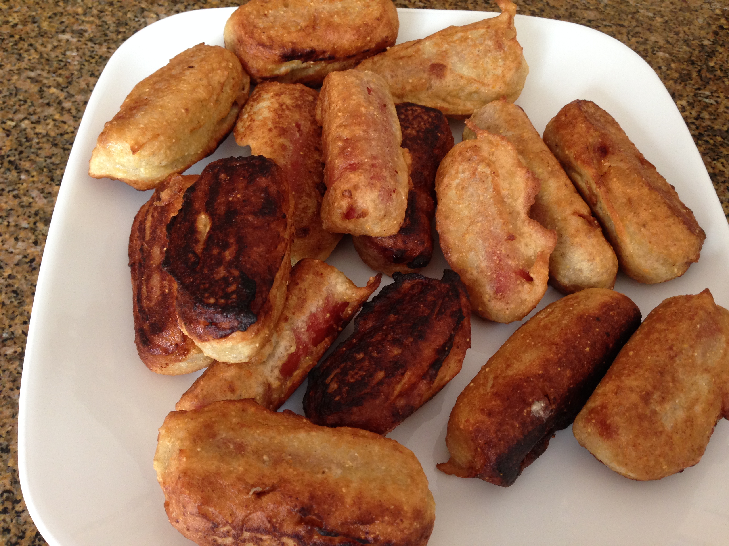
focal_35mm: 33
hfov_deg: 55.4
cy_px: 273
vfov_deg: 42.9
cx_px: 364
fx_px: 695
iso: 160
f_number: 2.4
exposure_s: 1/20
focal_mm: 4.12
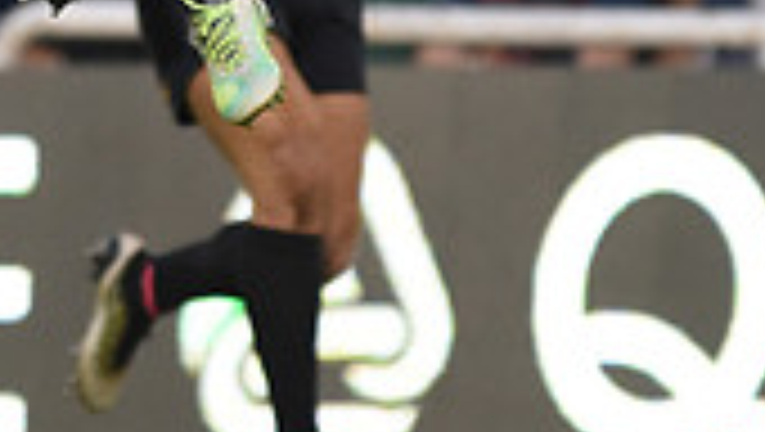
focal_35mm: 1162
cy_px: -446
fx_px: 23593
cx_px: 162
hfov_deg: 1.9
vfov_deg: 1.0
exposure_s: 1/800
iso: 1600
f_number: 4
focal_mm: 420
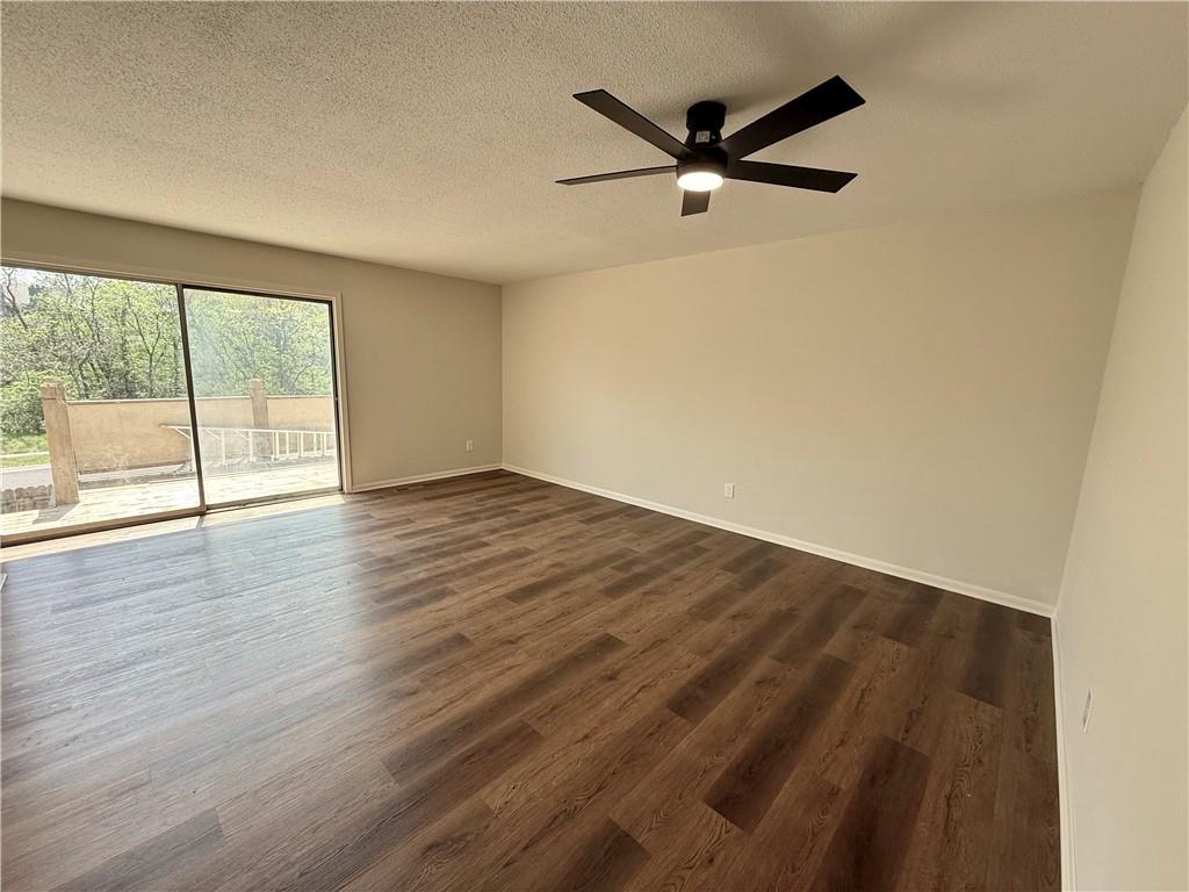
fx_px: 481
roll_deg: -1.5
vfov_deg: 85.7
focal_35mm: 14
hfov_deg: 102.1
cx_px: 594
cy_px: 446
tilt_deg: -8.8
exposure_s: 1/159
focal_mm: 2.22
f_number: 2.2
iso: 64
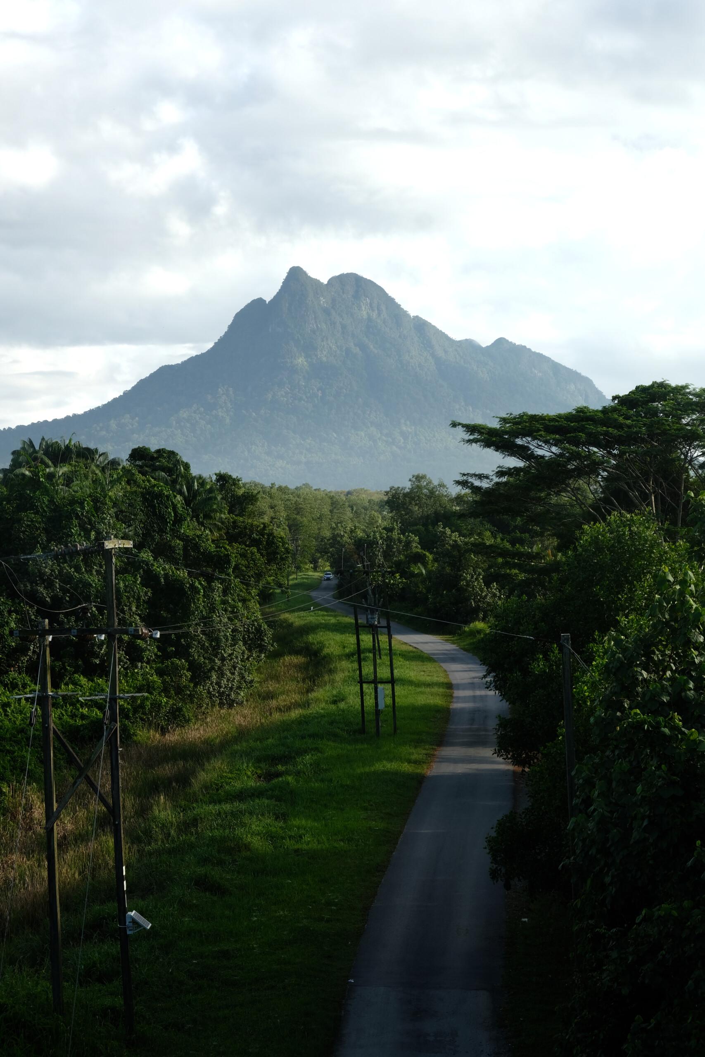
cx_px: 352
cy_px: 528
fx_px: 1791
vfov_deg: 32.9
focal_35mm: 61
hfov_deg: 22.3
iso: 200
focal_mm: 40.7
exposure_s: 1/100
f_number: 11
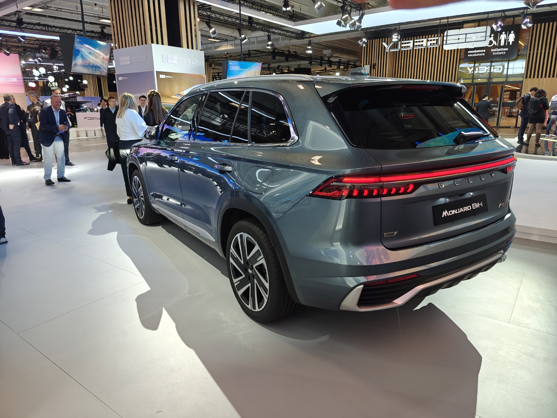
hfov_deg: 73.9
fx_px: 370
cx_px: 278
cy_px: 209
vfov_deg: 58.9
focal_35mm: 23
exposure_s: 1/88
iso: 200
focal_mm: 6.06
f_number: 1.6
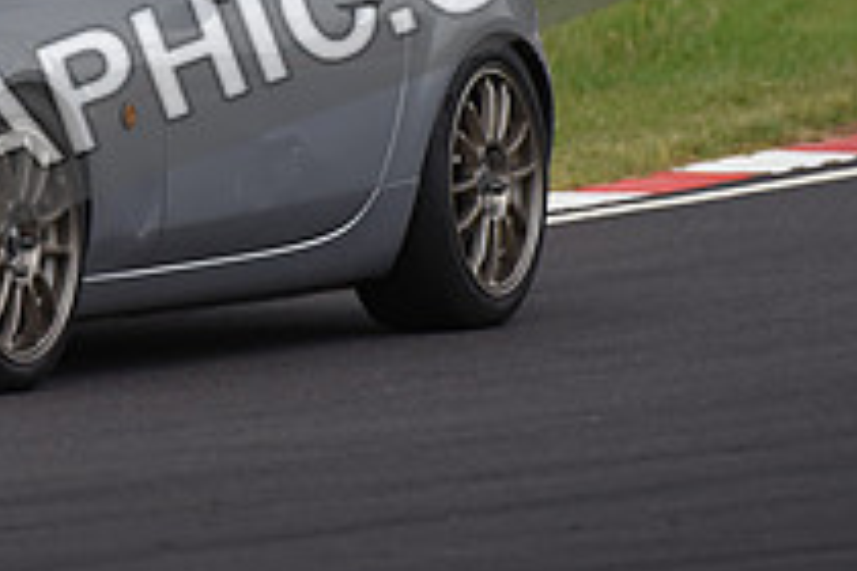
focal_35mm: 1104
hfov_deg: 1.9
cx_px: -37
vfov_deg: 1.2
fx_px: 26279
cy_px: 14
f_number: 5.6
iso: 1000
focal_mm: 400
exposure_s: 1/1000
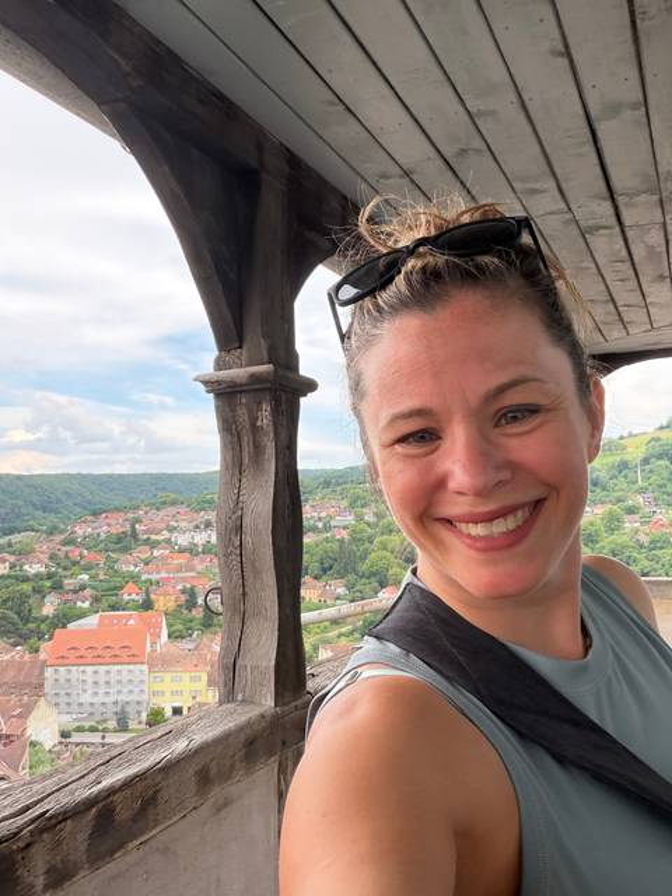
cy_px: 448
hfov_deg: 46.8
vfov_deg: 60.0
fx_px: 777
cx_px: 336
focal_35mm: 30
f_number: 1.9
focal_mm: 2.71
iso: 80
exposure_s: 1/195
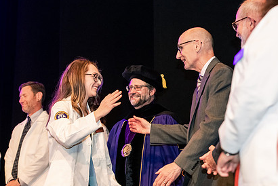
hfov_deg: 20.6
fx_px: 765
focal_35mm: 99
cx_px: 158
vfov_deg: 13.8
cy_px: 127
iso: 3200
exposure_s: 1/200
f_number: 3.5
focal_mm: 70
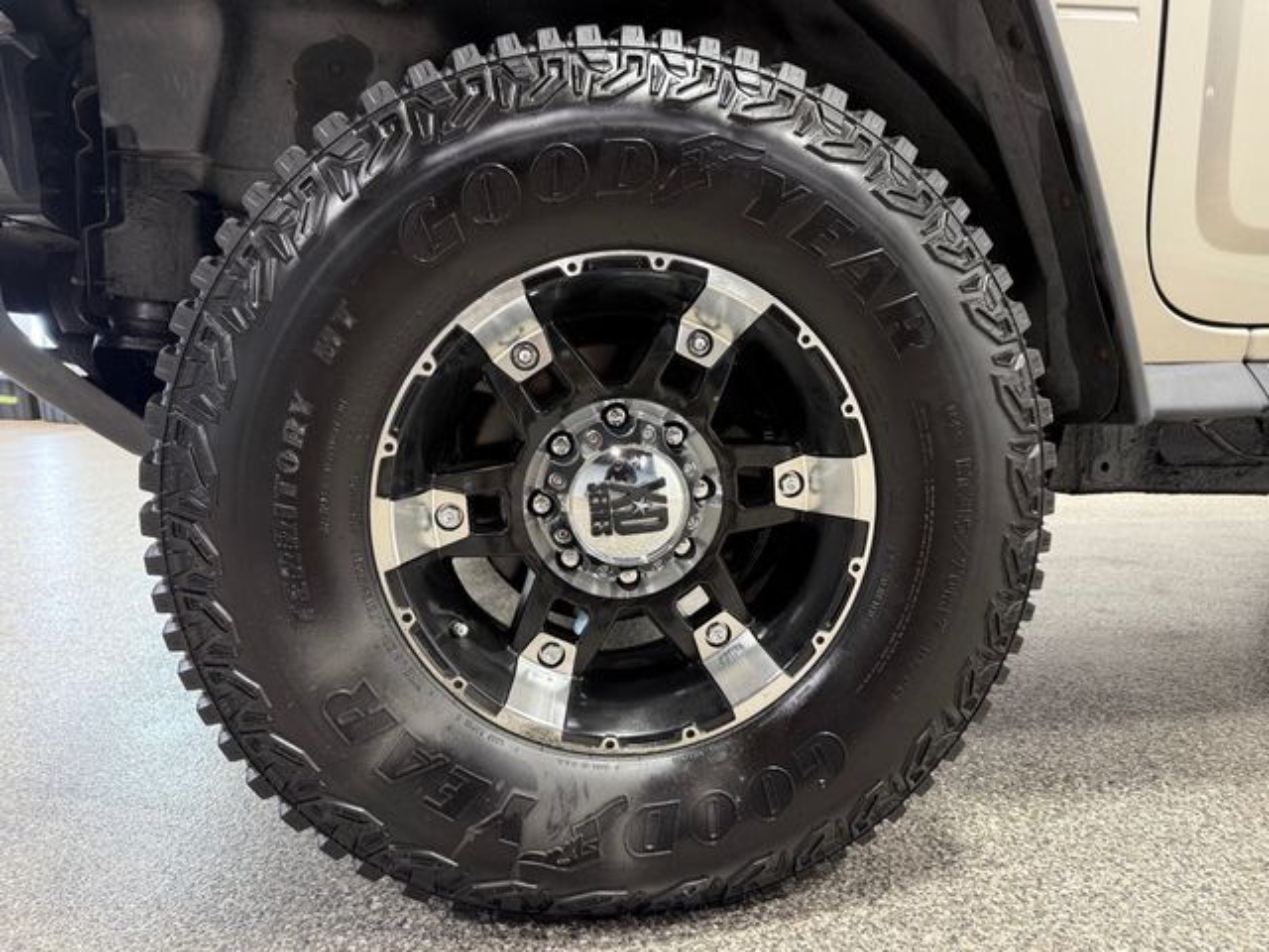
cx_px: 634
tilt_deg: -7.1
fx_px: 880
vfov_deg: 56.8
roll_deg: +0.3
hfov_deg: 71.6
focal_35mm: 24
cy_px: 476
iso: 160
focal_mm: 6.76
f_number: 1.78
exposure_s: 1/60
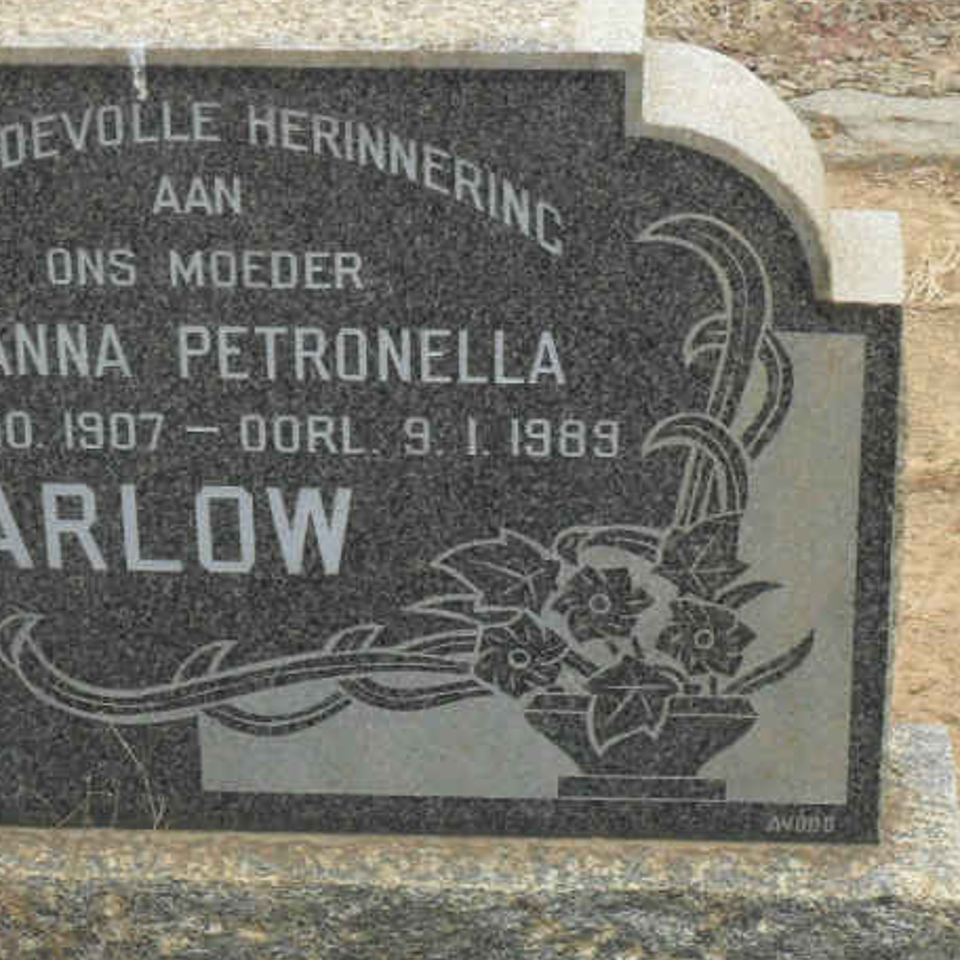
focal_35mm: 121
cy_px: 463
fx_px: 3797
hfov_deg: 14.4
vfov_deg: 14.4
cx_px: 474
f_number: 5
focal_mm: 9.3
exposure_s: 1/180
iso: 100
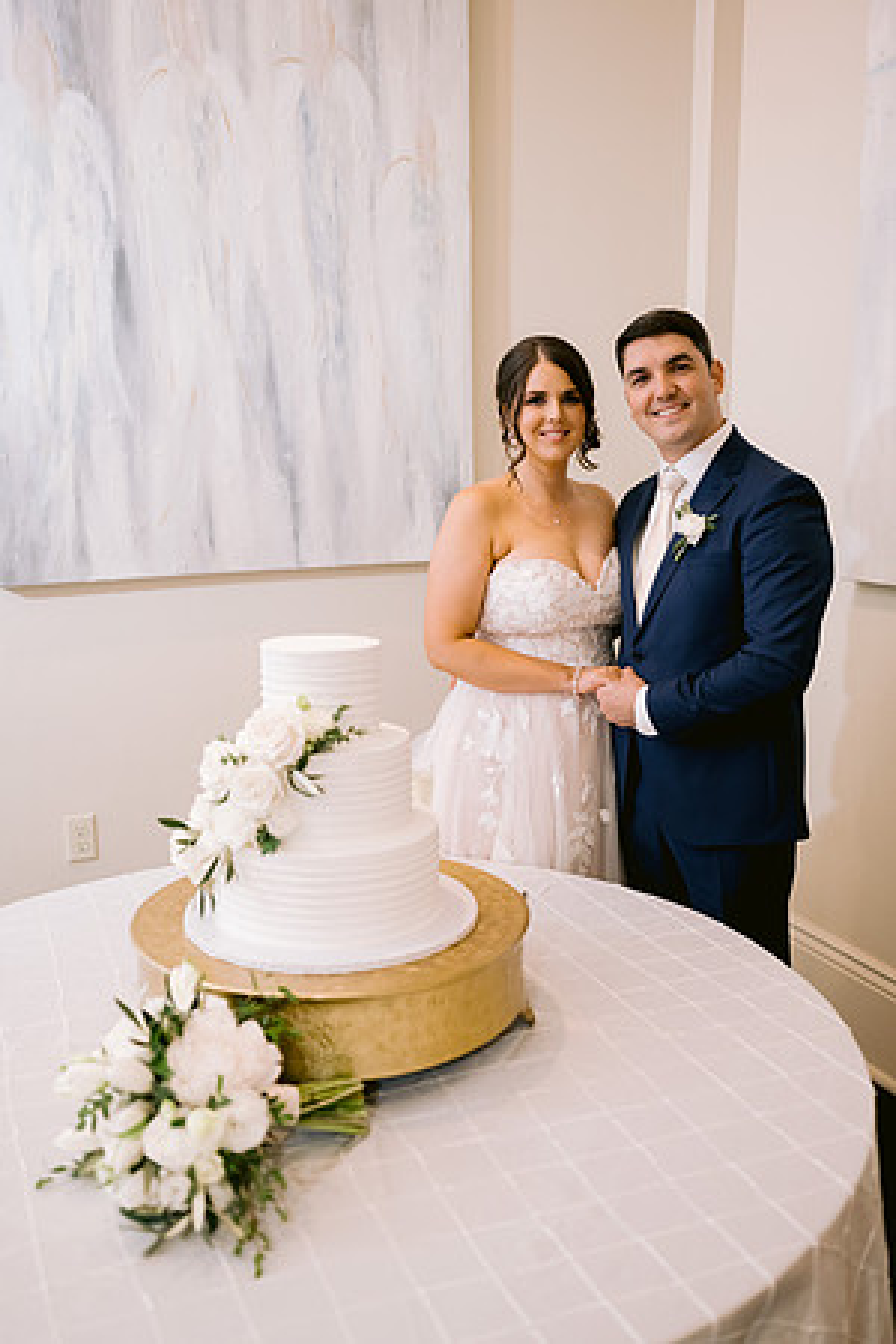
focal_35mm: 35
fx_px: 1307
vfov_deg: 54.4
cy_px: 672
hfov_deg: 37.9
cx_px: 448
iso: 1600
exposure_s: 1/125
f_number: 2.2
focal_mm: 35
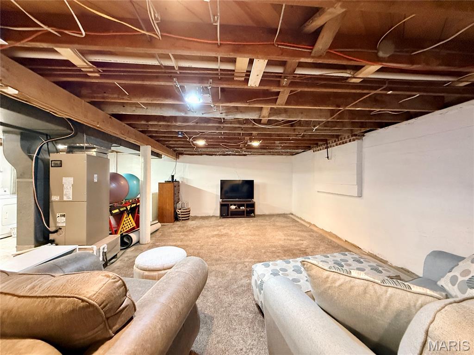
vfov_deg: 85.7
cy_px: 178
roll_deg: +0.0
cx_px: 237
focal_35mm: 14
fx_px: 192
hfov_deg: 102.1
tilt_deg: +0.4
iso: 800
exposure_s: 1/60
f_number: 2.2
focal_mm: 2.22
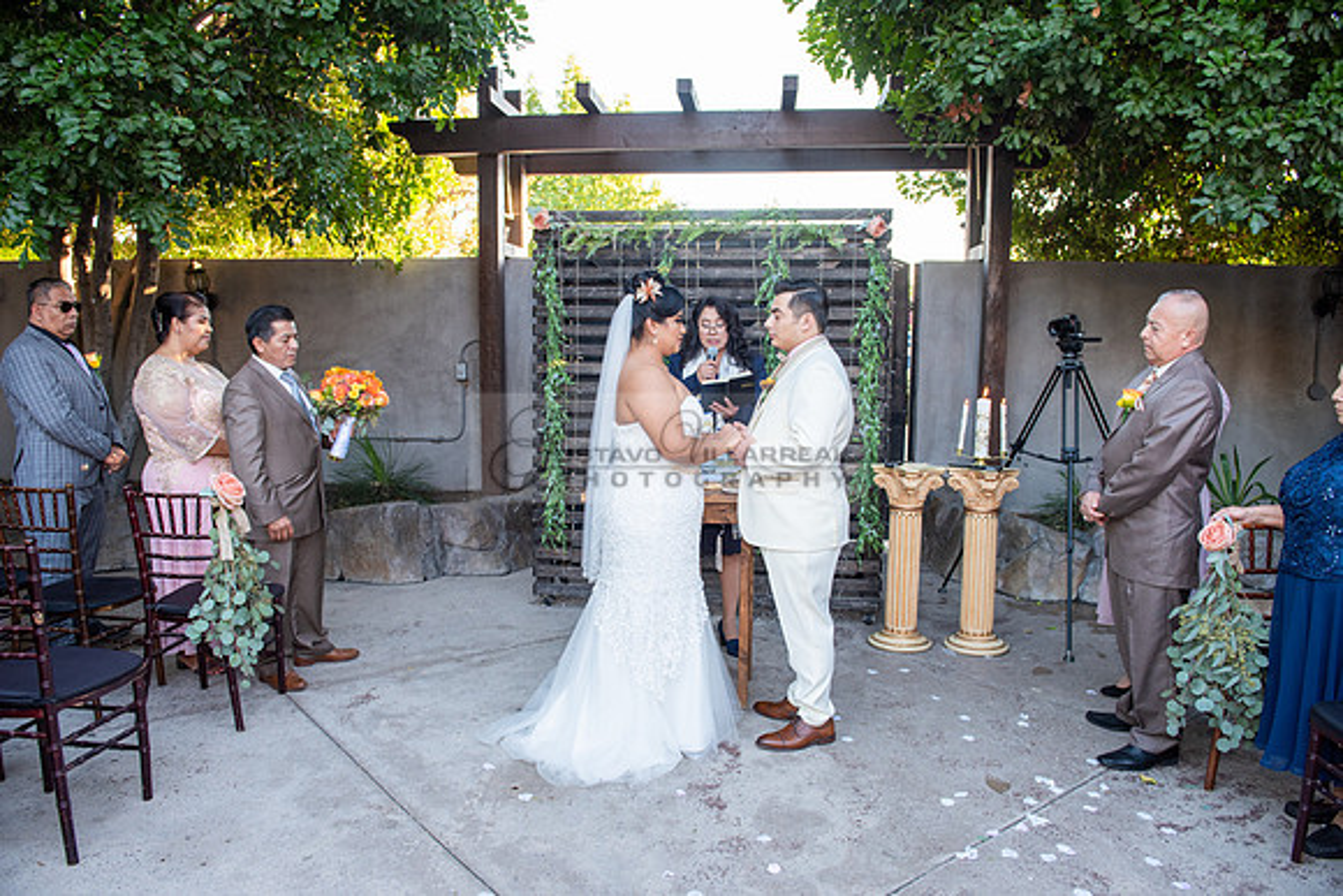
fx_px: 970
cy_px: 448
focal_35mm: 26
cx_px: 672
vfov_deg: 49.6
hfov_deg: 69.4
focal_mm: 26
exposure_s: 1/125
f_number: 4.5
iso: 400
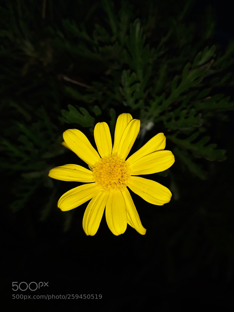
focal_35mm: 27
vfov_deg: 65.3
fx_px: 243
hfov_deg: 51.4
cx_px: 117
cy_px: 156
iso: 40
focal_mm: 3.71
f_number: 1.7
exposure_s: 1/911
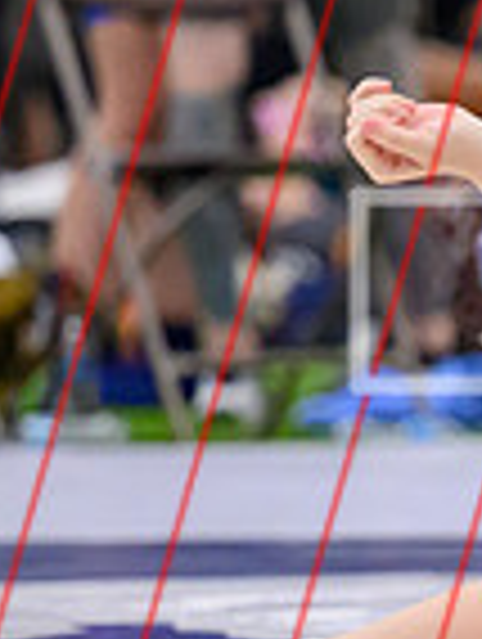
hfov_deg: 2.4
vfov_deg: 3.2
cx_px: 1063
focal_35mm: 620
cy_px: 468
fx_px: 11476
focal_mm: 120
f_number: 2.8
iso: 6400
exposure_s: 1/640
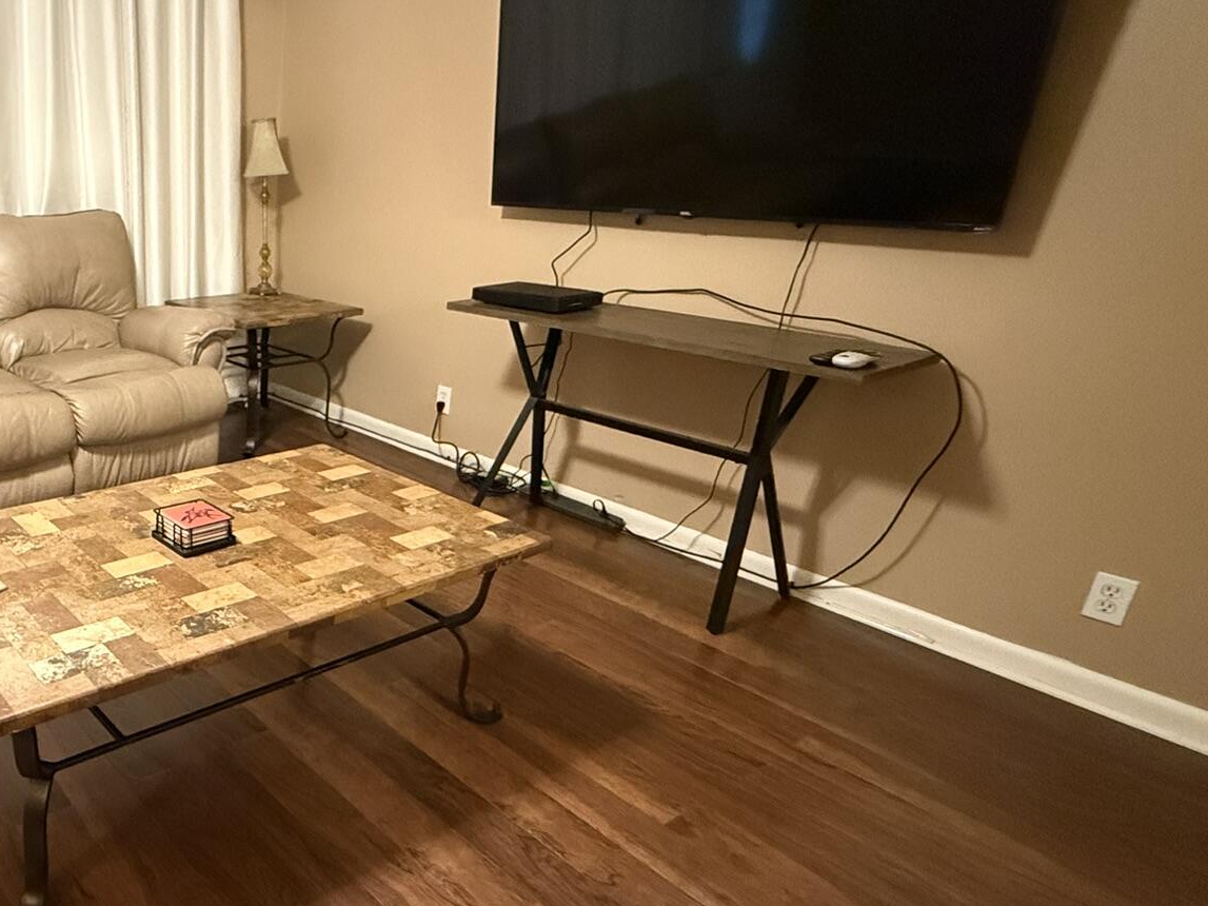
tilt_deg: -21.0
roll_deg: -0.1
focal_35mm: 25
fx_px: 872
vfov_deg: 54.8
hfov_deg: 61.3
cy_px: 488
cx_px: 180
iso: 1250
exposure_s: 1/60
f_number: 2.2
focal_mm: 2.22
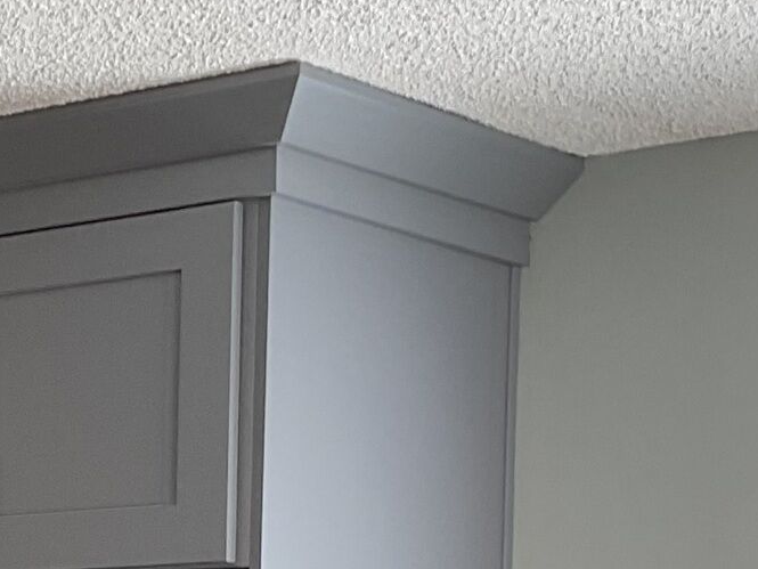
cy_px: 826
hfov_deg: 14.0
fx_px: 2935
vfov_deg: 10.7
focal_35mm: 134
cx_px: -311
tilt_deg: -1.4
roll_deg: -0.9
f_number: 1.8
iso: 50
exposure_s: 1/120
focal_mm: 3
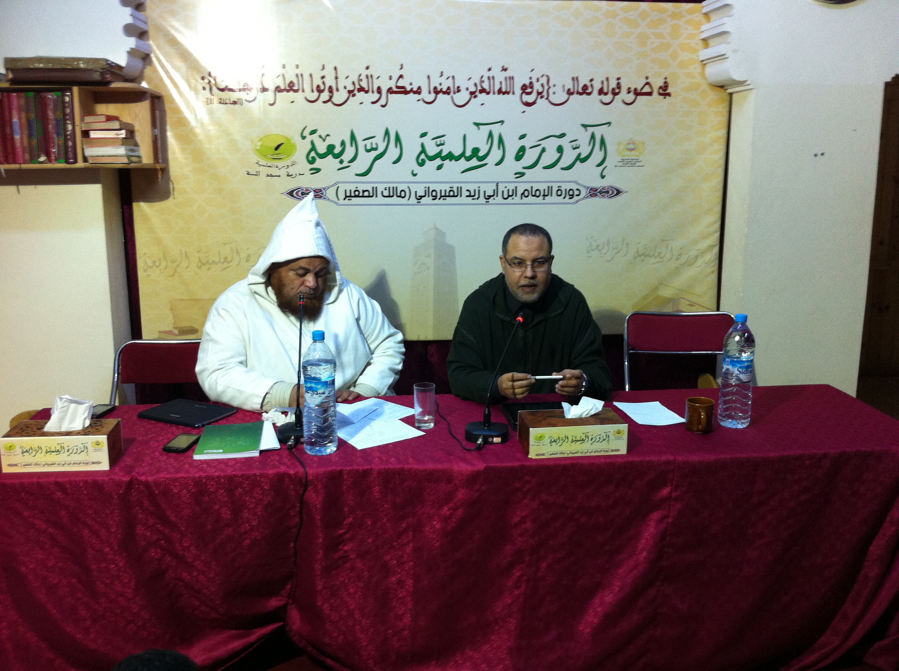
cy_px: 336
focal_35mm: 35
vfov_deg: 40.6
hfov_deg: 52.7
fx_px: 908
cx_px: 450
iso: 160
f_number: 2.8
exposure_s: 1/17
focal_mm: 3.85
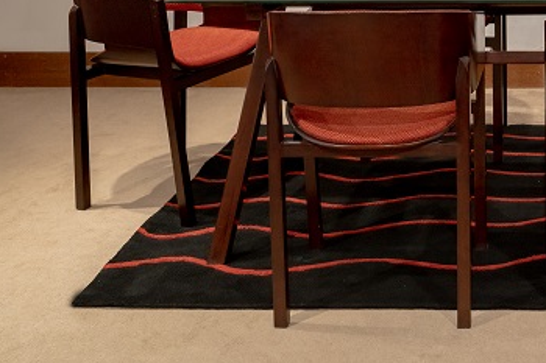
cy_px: 30
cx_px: 540
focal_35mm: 70
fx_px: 1061
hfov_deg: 27.3
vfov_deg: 19.1
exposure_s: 1/80
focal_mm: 35
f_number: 5.6
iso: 2000
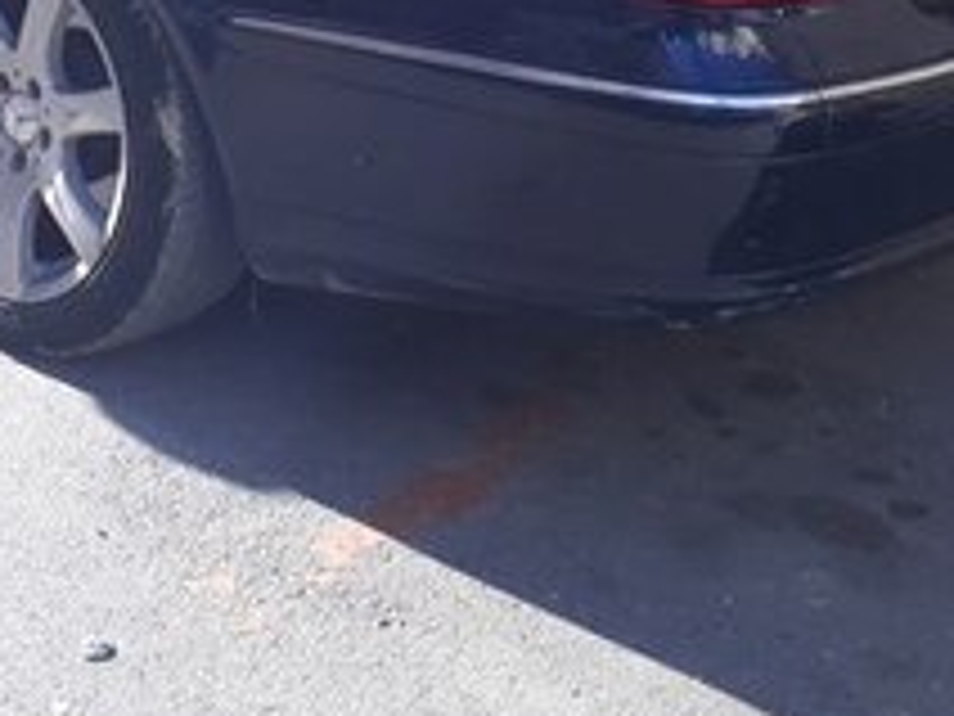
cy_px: -263
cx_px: 207
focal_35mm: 84
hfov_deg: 23.0
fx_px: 2315
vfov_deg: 16.4
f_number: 1.9
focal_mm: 3.6
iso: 40
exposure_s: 1/255
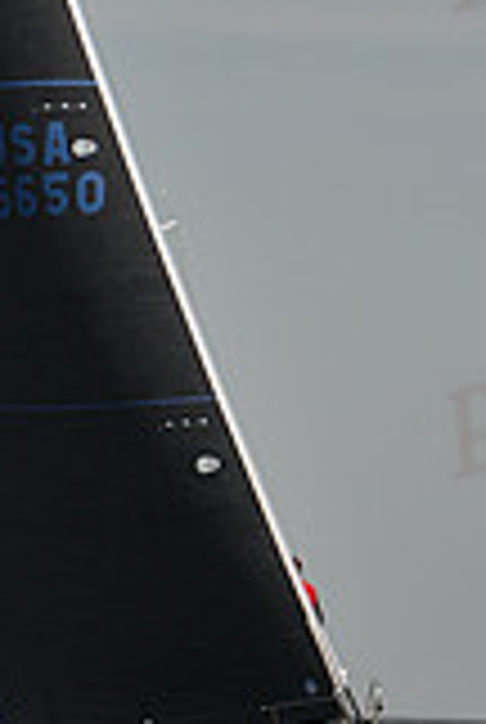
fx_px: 11956
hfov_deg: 2.3
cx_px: 214
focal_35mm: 593
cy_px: 193
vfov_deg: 3.5
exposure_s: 1/3200
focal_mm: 165
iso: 250
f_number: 2.8
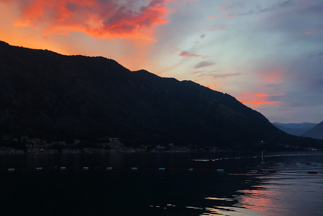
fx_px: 332
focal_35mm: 37
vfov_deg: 35.6
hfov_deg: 51.7
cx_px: 137
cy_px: 145
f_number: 1.8
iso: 32
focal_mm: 3.99
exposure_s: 1/100
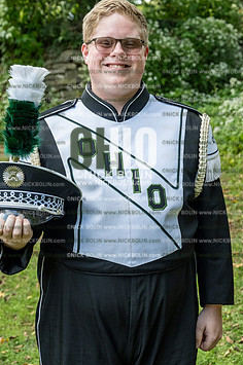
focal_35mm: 66
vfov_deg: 30.5
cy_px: 156
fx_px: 670
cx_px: 113
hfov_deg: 20.6
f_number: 5.6
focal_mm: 52
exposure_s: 1/640
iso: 1000
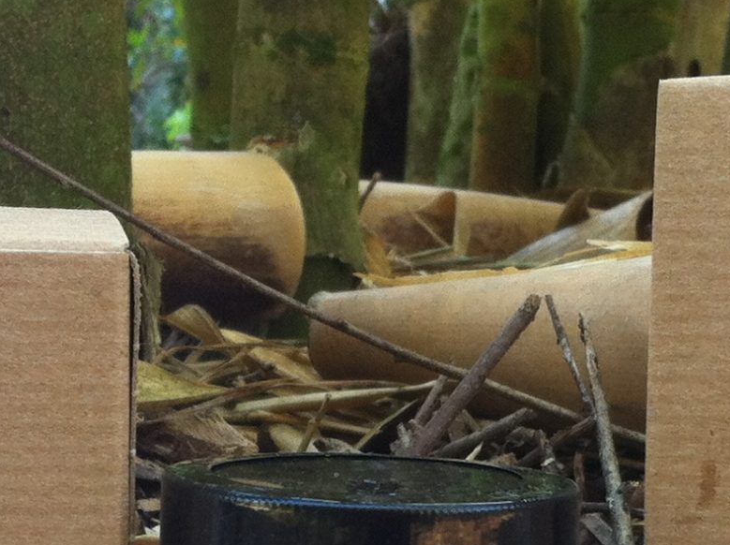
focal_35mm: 115
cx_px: 374
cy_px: 652
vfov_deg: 12.5
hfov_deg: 17.1
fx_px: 2422
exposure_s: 1/50
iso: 100
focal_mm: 3.85
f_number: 2.8
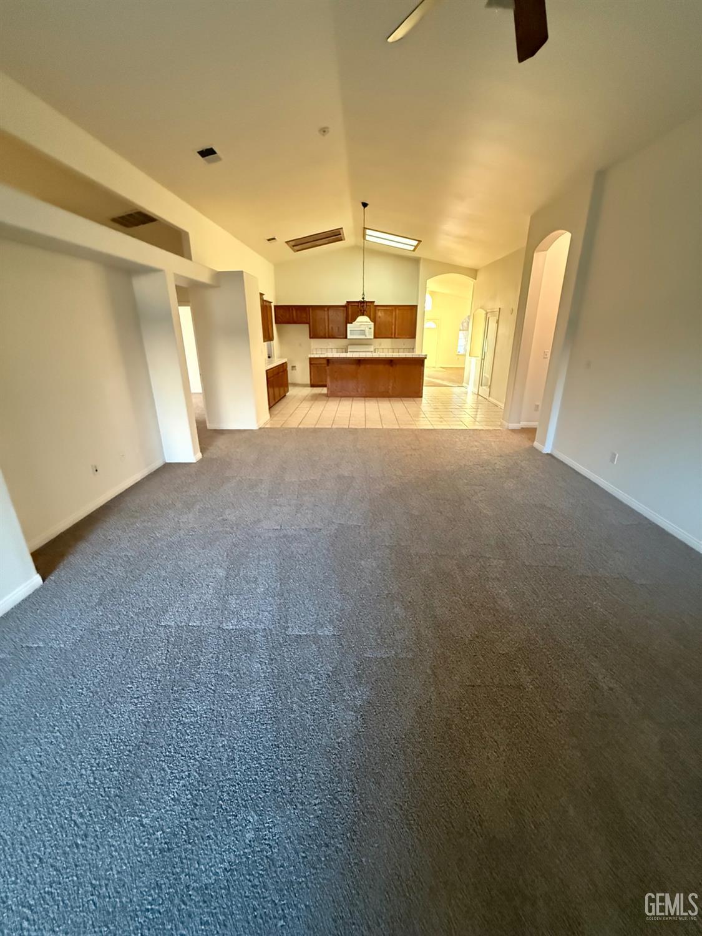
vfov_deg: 102.1
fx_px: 379
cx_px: 351
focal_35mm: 14
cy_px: 468
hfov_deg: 85.7
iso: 1250
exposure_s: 1/60
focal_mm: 2.22
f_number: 2.2
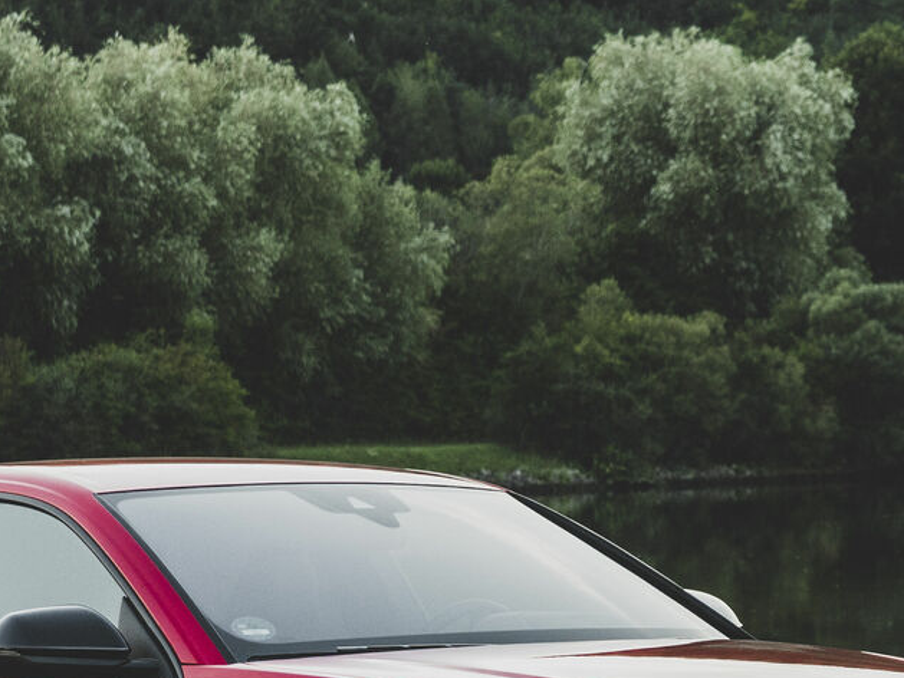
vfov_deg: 8.0
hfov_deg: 10.6
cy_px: 447
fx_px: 4832
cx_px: 905
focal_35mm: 185
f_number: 4
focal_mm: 42
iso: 250
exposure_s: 1/160
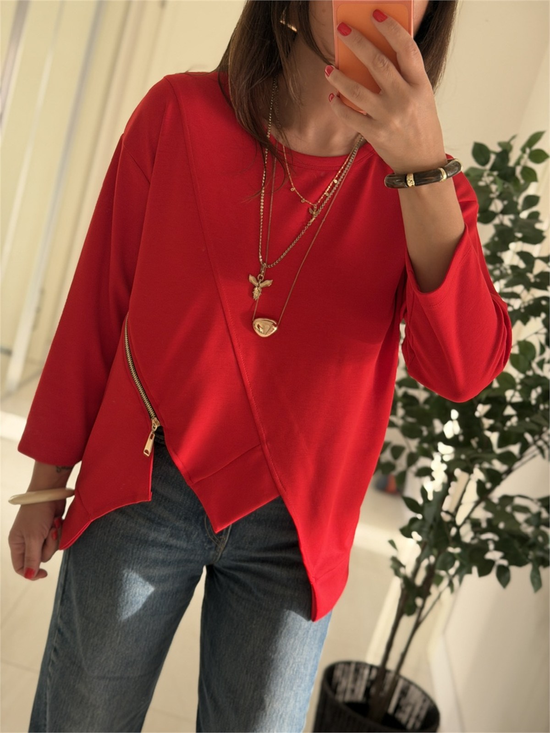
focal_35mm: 48
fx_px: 1017
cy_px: 366
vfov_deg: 39.7
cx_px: 275
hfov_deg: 30.3
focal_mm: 6.76
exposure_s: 1/136
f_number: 1.78
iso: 160
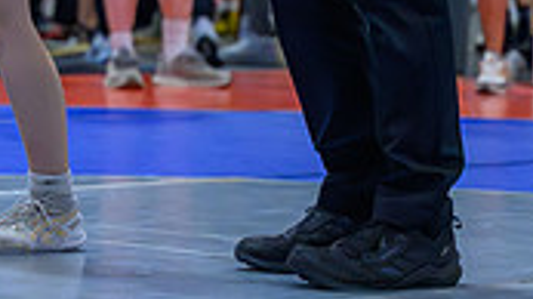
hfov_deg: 7.9
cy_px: -205
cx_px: -31
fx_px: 3813
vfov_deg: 4.5
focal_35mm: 270
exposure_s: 1/800
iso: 12800
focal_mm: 77
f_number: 2.8
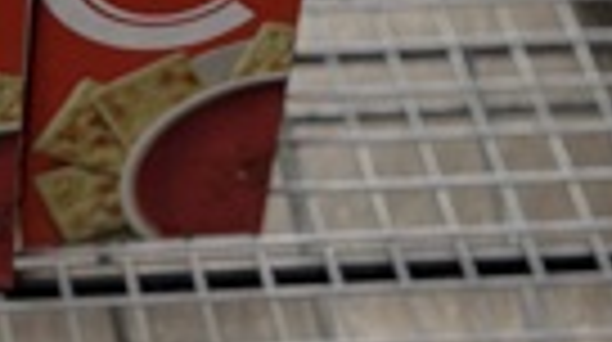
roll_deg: +1.8
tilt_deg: -36.1
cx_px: -266
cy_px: -670
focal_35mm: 139
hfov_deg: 14.6
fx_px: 2252
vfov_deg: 7.6
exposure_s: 1/60
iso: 100
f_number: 1.6
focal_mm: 5.96
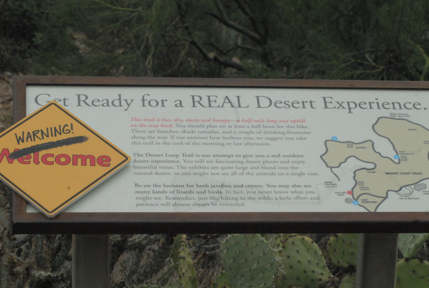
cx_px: 214
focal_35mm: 105
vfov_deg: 13.1
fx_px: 1254
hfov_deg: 19.4
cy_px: 144
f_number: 16
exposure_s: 1/1000
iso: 1600
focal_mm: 70
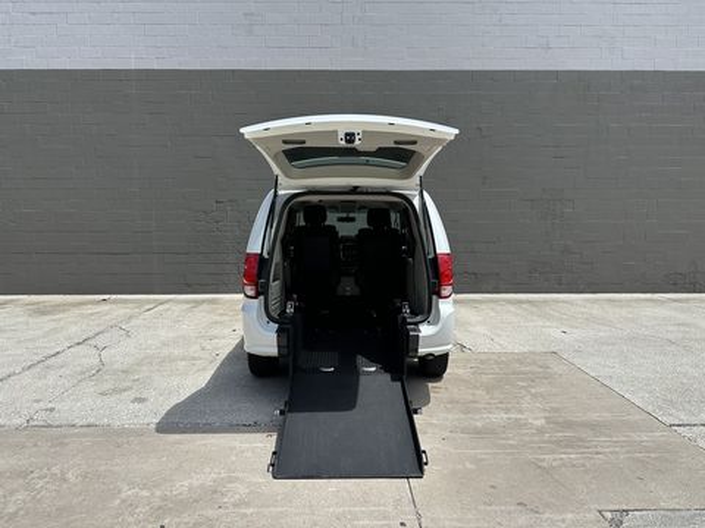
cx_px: 352
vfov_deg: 56.8
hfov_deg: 71.6
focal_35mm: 24
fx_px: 489
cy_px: 264
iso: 80
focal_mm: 6.86
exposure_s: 1/6211
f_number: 1.78
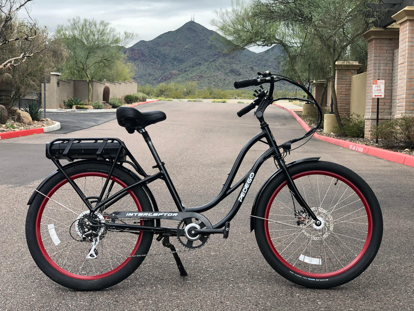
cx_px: 207
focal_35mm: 52
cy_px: 156
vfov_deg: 28.0
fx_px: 622
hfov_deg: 36.8
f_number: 2.4
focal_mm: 6
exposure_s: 1/126
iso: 16
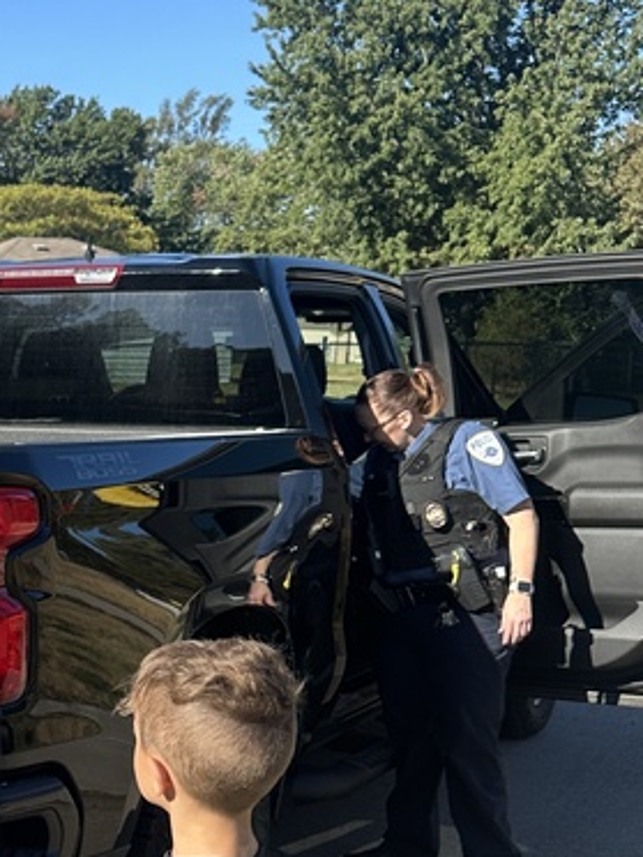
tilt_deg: -8.4
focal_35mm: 66
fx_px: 1635
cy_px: 657
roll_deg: -1.7
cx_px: -154
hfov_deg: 20.6
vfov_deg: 28.9
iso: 80
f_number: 1.78
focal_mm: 6.86
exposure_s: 1/2110
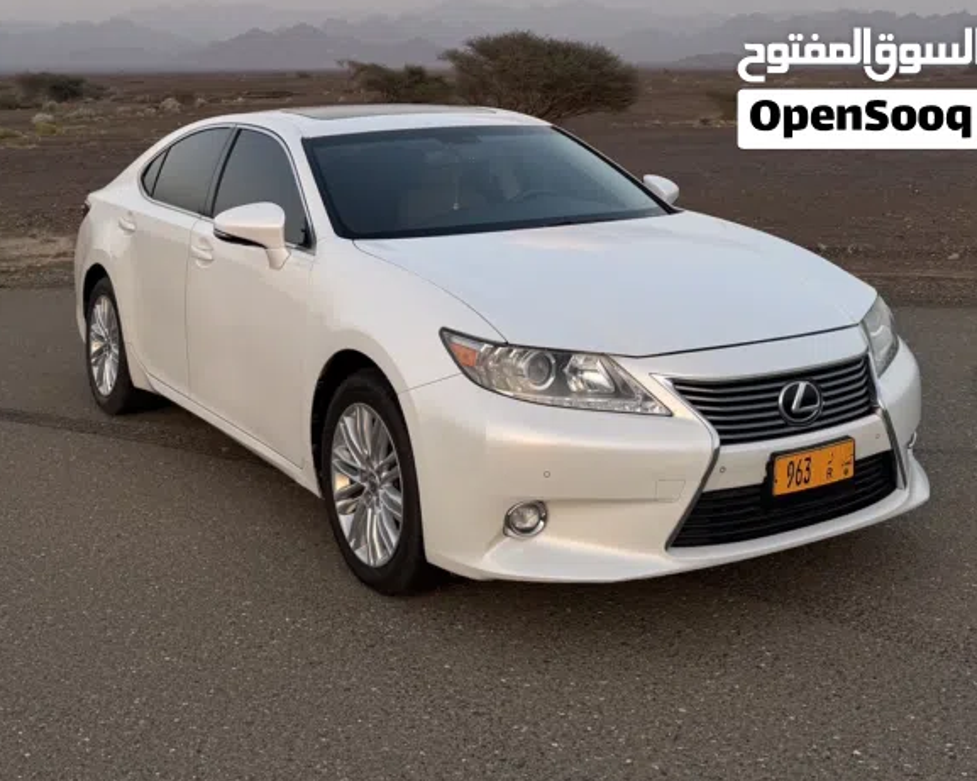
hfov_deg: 66.1
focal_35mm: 26
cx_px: 483
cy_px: 393
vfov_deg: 54.9
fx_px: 751
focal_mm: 6.76
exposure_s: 1/507
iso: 80
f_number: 1.78
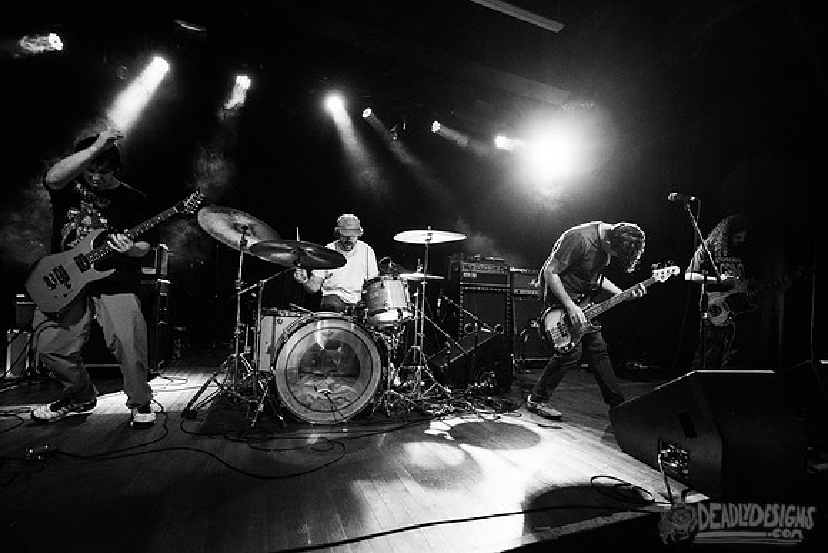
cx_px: 429
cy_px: 296
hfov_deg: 94.5
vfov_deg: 71.6
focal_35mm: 17
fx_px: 382
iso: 3200
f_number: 3.2
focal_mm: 14
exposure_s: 1/320
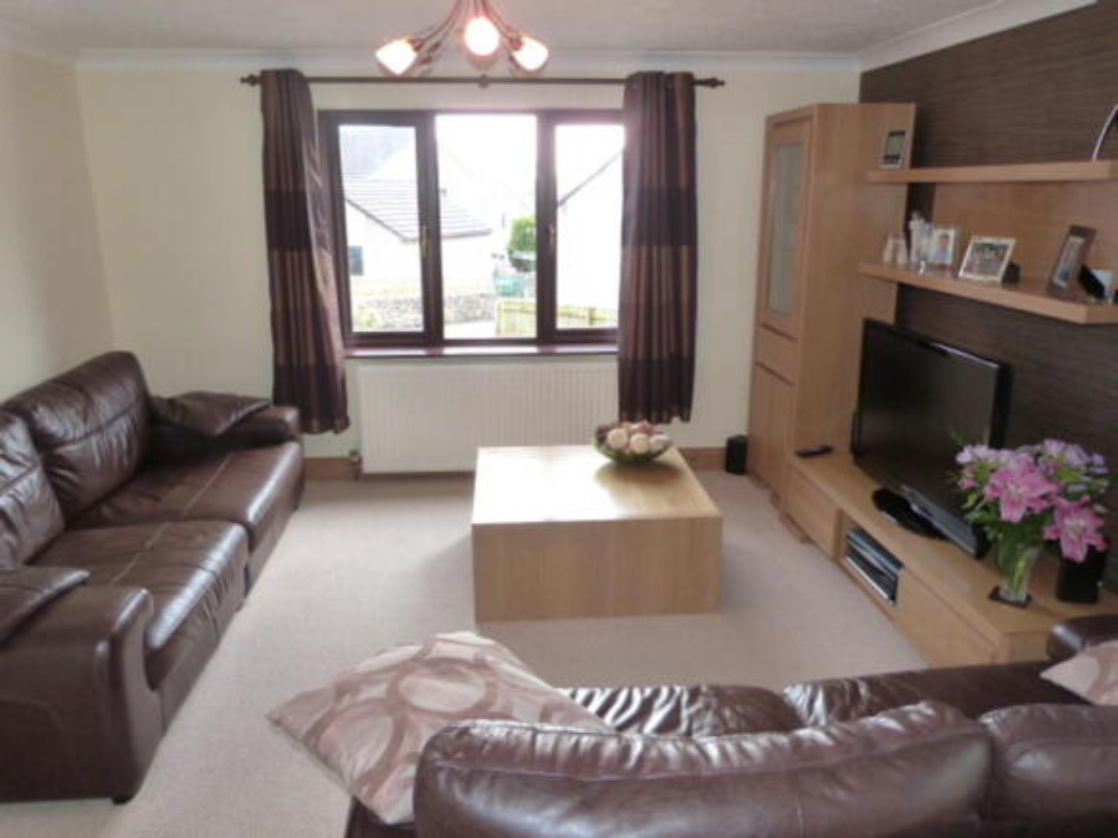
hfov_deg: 69.4
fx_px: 807
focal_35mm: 25
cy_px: 419
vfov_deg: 54.9
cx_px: 559
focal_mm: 4.5
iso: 250
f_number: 2.8
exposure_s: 1/60
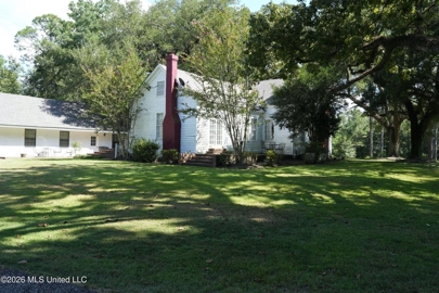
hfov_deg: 63.7
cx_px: 220
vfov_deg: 45.0
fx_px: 354
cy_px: 146
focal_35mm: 29
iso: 320
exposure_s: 1/160
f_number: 8
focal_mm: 29
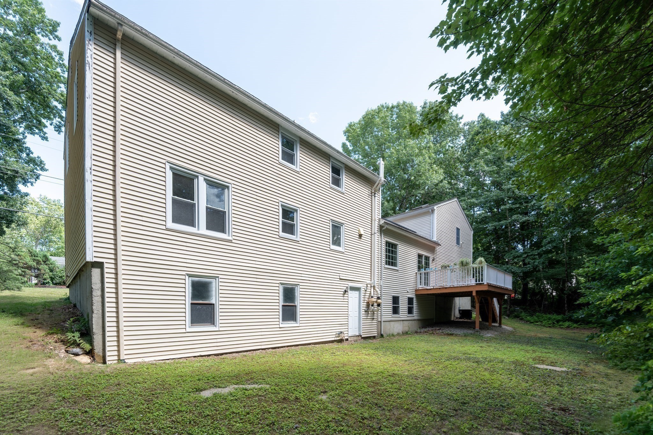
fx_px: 290
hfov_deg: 96.8
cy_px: 218
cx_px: 326
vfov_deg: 73.7
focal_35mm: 16
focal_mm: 16
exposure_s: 1/125
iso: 100
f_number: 8
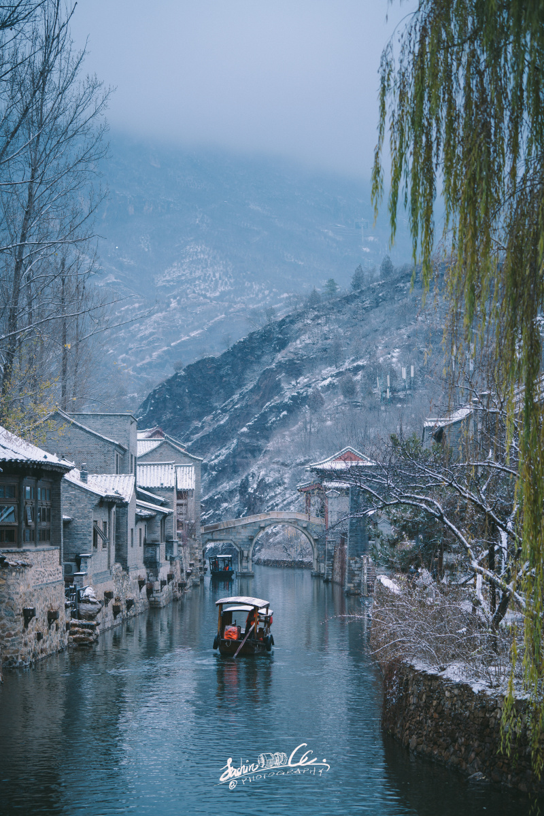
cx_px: 272
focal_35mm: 77
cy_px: 408
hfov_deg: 17.7
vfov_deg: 26.3
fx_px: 1745
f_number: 5
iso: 125
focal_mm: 77
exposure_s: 1/200
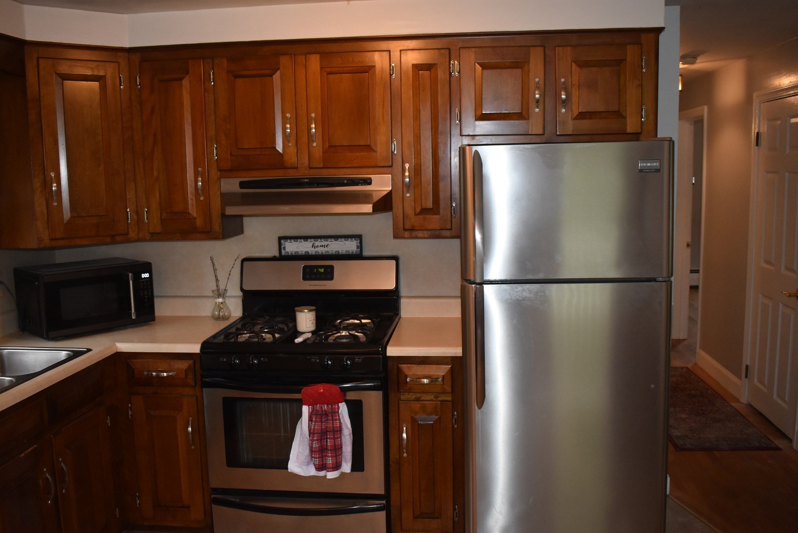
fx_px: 732
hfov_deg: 57.2
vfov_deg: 40.0
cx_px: 400
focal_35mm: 33
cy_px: 274
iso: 1250
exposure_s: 1/125
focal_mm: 20
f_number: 3.5
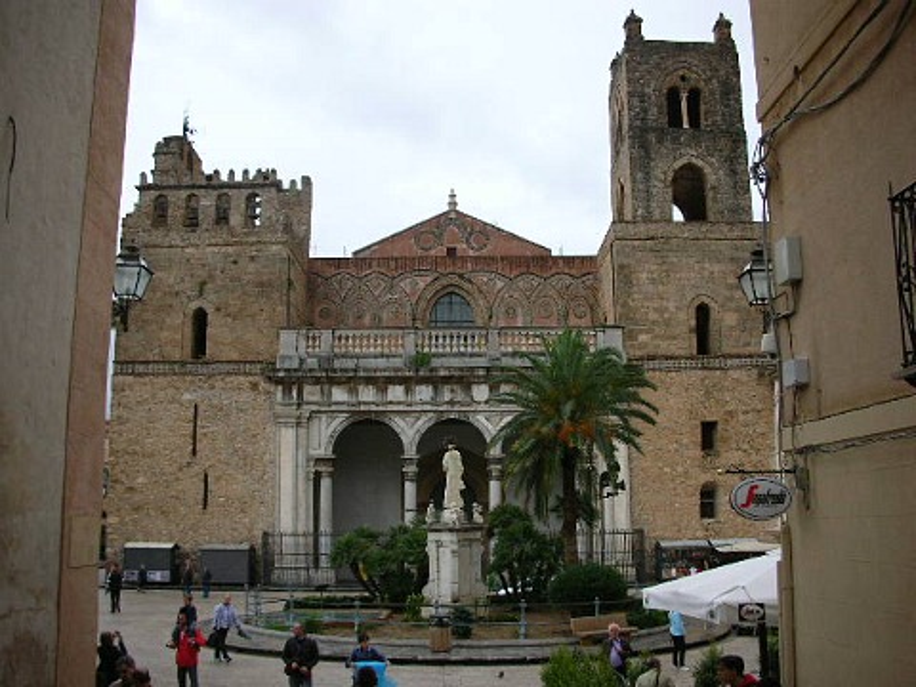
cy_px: 344
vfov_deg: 40.7
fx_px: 926
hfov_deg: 52.6
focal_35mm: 35
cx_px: 458
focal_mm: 5.8
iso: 50
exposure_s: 1/55
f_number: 8.5
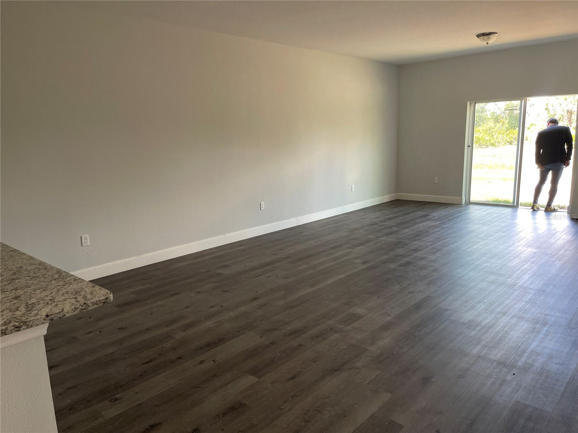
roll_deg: +1.7
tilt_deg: -12.1
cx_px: 289
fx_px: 434
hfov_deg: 67.3
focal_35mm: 26
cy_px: 216
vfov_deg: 53.1
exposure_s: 1/113
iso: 125
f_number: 1.6
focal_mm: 5.1
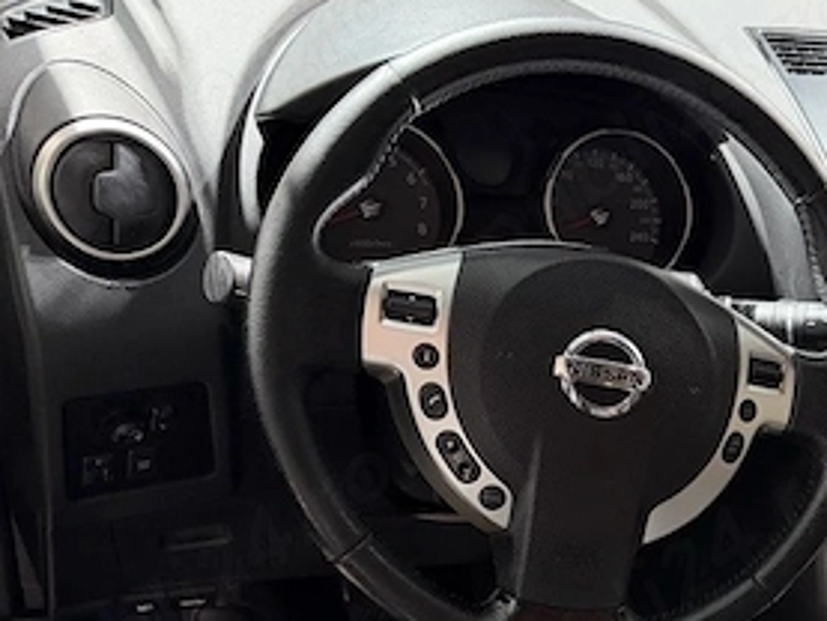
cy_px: 606
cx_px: 782
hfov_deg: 34.2
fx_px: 1243
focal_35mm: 52
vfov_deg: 26.7
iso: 640
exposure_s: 1/33
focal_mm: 6.76
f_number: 1.78
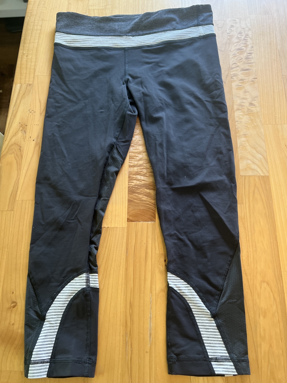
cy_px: 195
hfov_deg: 51.3
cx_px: 139
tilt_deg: -71.1
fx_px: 298
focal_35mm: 27
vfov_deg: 65.3
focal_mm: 5.7
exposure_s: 1/120
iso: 125
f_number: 1.5
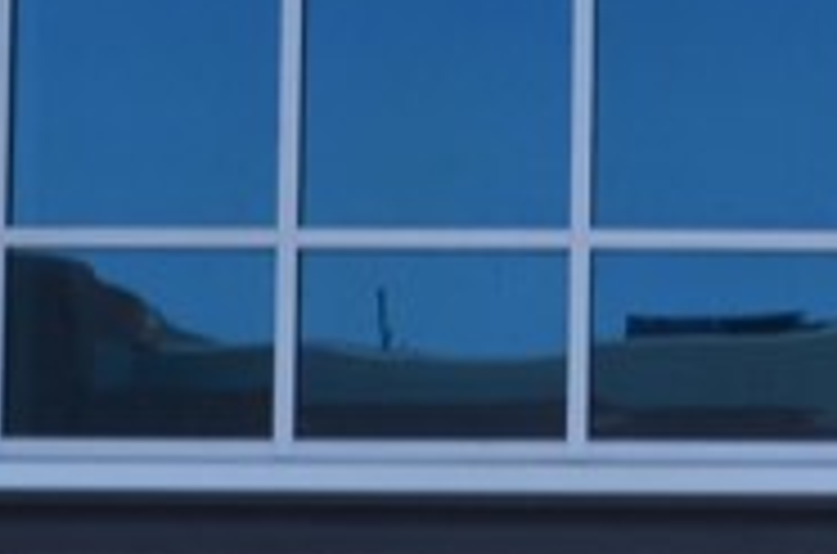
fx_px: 6818
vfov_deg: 4.6
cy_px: 187
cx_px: 1300
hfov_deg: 6.9
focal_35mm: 294
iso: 160
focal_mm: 26
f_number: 8
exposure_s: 1/250
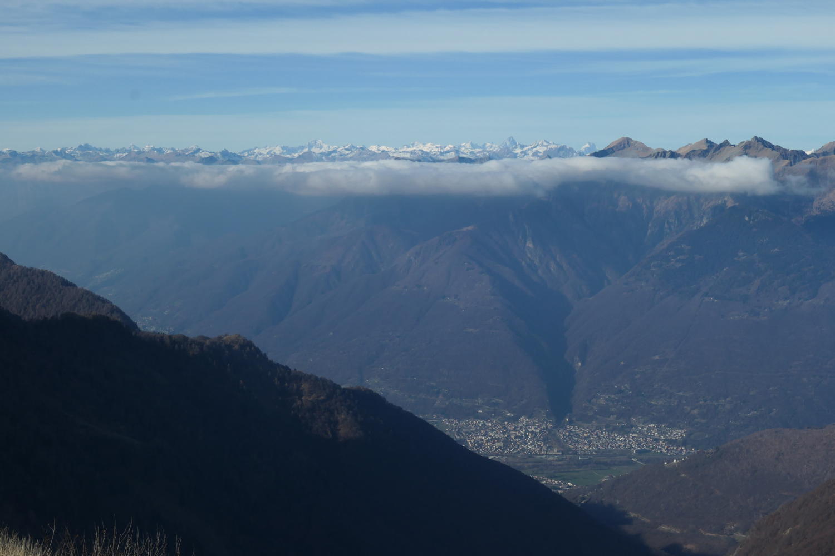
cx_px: 418
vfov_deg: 20.9
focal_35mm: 65
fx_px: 1508
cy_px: 278
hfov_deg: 31.0
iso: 200
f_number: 8
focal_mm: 23.6
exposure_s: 1/800
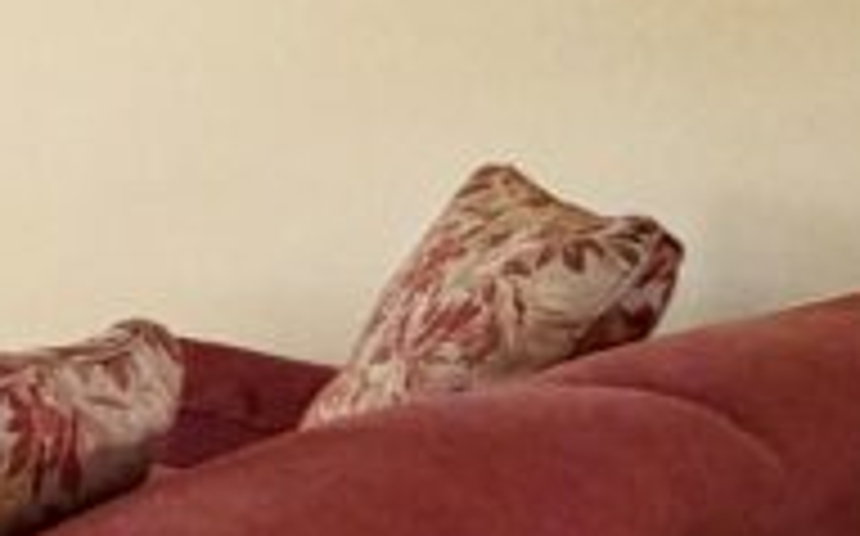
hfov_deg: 16.5
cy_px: -72
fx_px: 1944
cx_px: -997
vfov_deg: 15.2
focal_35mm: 83
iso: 250
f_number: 2.2
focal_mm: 2.22
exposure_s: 1/60
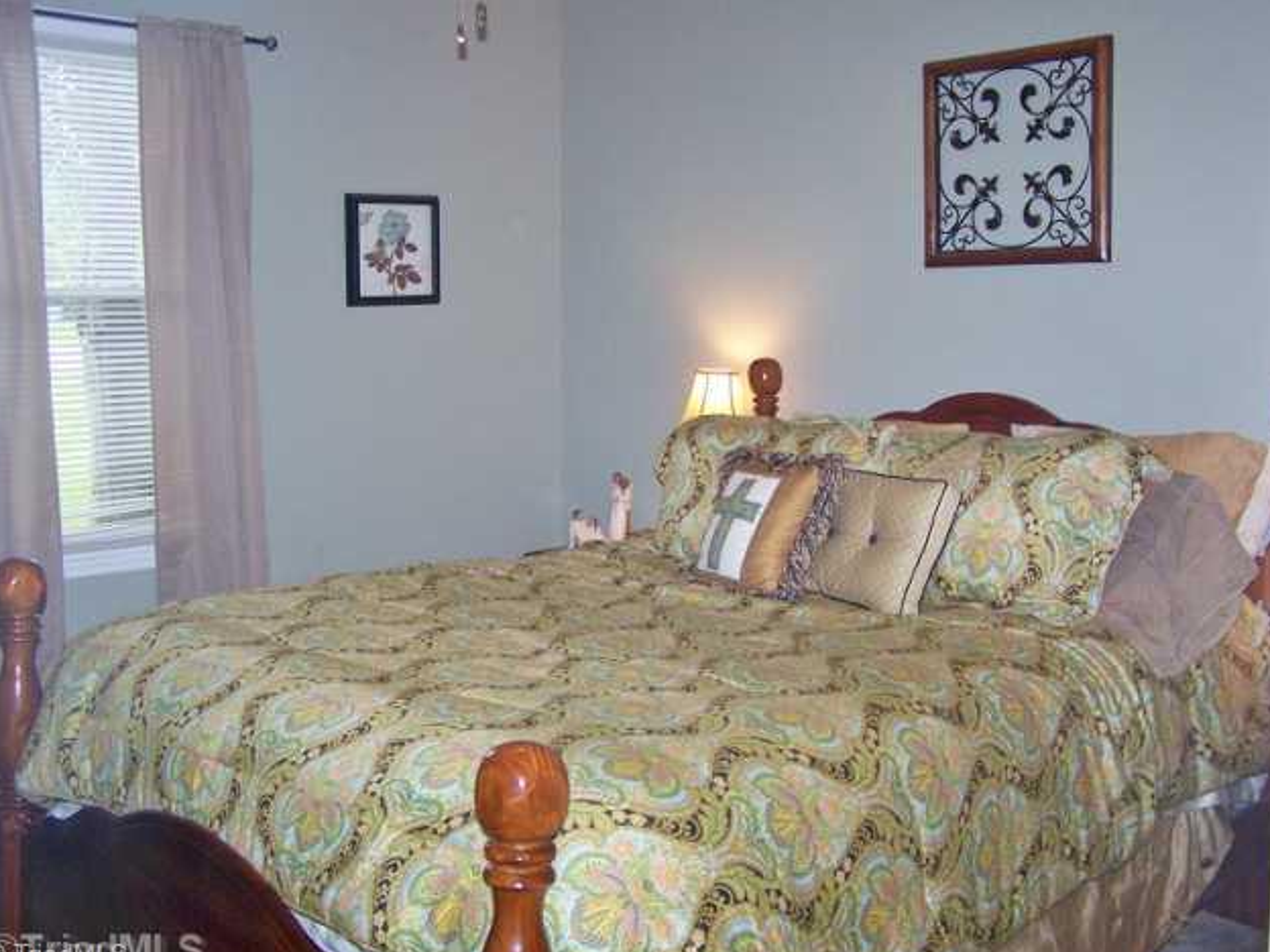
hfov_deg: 47.9
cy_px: 486
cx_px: 633
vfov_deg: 36.8
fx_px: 1431
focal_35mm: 39
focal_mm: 6.3
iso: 160
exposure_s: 1/60
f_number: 2.8
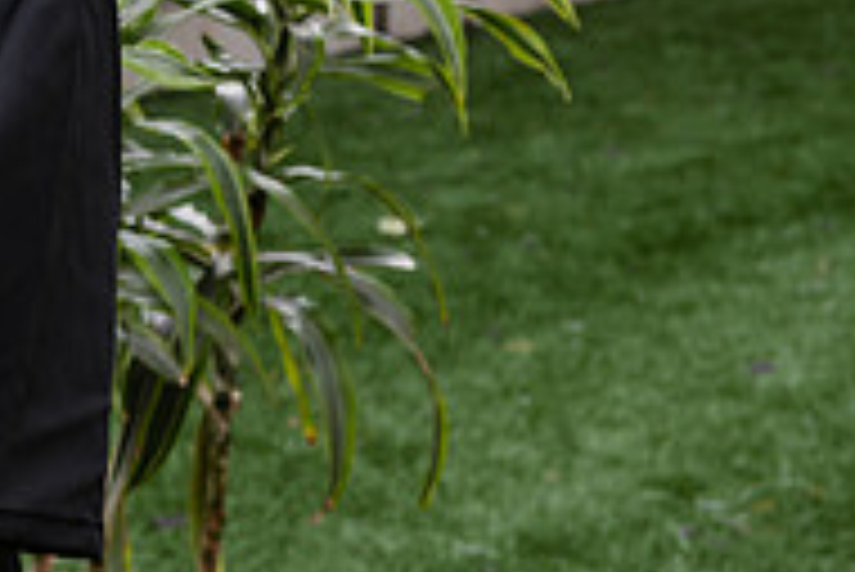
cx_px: -428
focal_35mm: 183
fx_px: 4349
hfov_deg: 10.8
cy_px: -232
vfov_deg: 7.4
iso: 250
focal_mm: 60
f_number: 5.6
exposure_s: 1/200
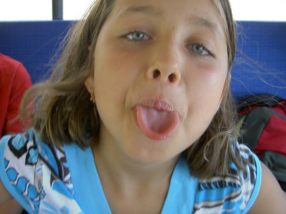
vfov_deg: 29.7
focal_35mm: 49
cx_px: 156
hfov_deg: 38.9
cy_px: 104
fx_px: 405
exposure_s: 1/100
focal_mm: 8
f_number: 2.8
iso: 100
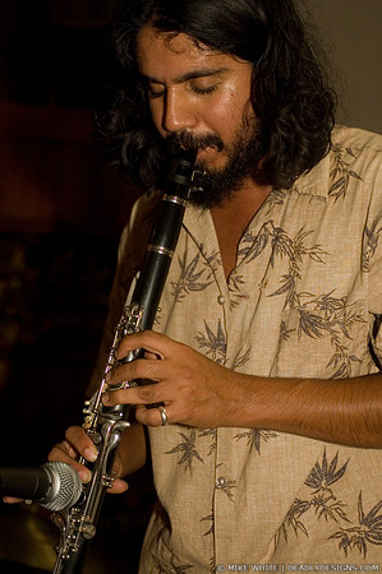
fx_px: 1053
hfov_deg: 20.6
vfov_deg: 30.5
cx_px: 191
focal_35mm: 66
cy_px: 287
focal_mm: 44
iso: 800
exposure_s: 1/25
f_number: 2.8
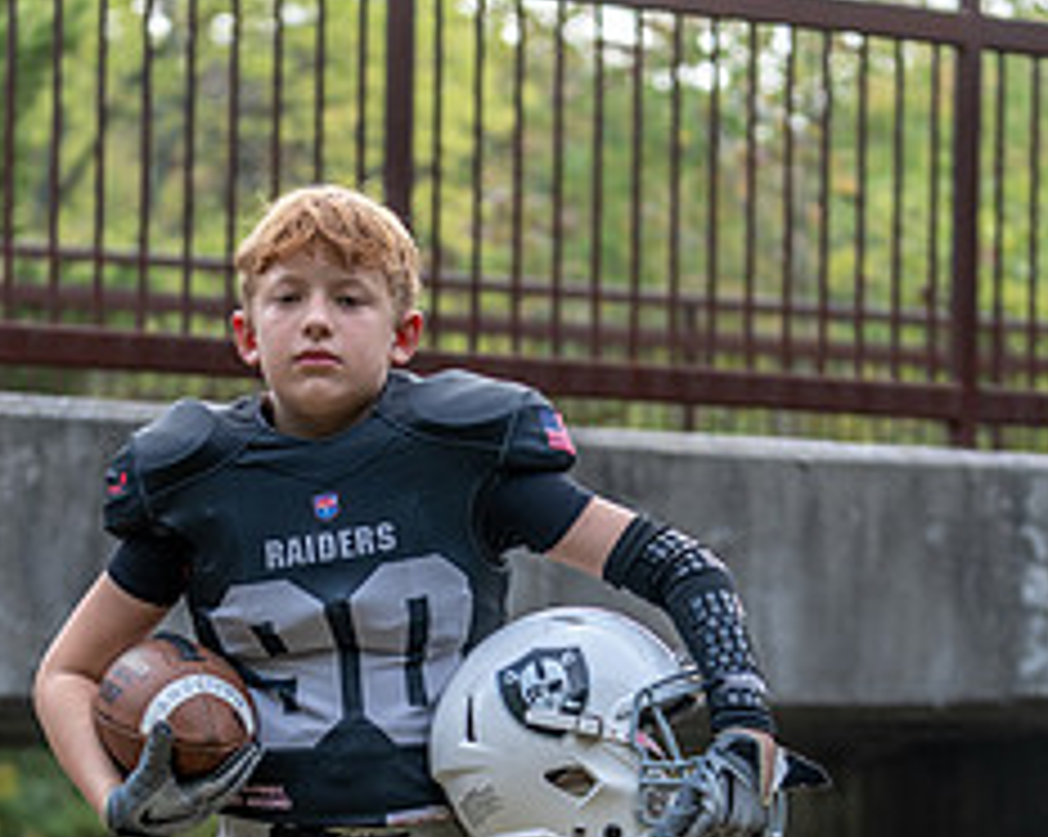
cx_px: 341
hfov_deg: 11.0
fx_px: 5423
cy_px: 794
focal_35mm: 175
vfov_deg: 8.8
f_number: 2.8
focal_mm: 70
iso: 200
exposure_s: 1/320
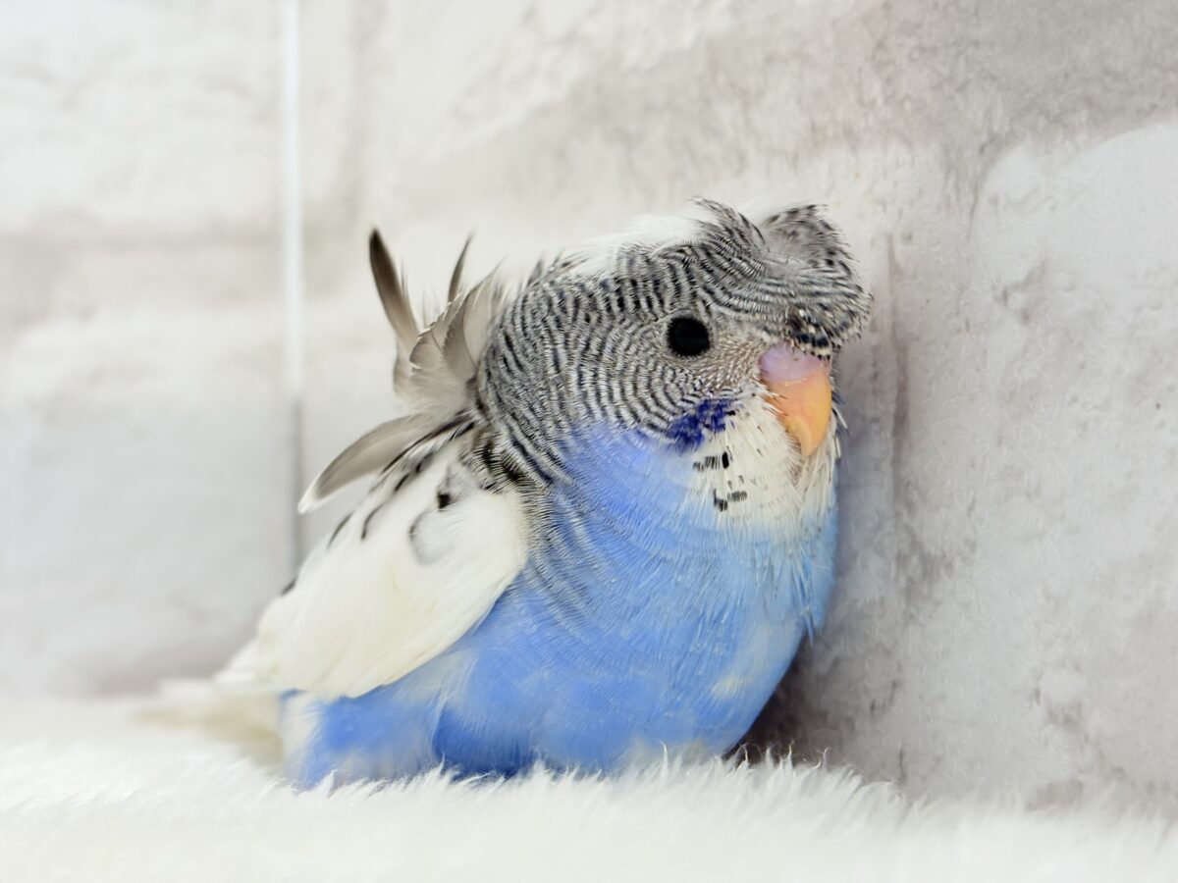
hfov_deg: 36.8
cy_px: 442
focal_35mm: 52
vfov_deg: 28.0
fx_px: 1770
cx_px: 589
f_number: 1.6
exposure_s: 1/100
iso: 100
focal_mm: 5.96
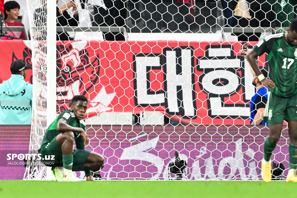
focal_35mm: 502
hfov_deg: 4.1
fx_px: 4141
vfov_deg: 2.7
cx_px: 169
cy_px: 86
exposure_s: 1/1000
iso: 1600
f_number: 2.8
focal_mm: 400
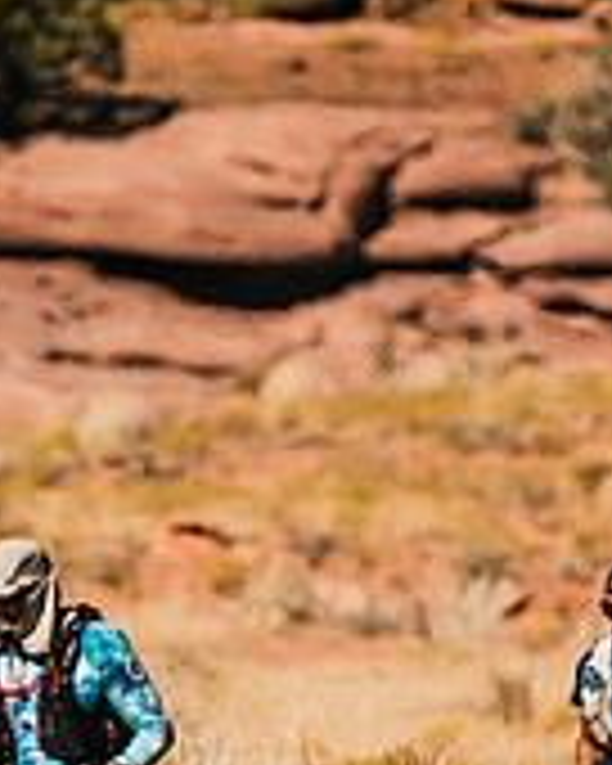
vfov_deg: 1.0
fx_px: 43607
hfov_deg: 0.8
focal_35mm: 1926
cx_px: 549
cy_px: 565
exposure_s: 1/1250
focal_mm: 600
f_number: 6.3
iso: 160
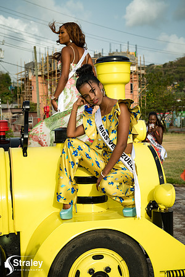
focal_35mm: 58
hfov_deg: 23.4
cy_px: 138
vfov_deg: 34.5
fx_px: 447
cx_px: 92
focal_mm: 58
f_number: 6.3
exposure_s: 1/200
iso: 80
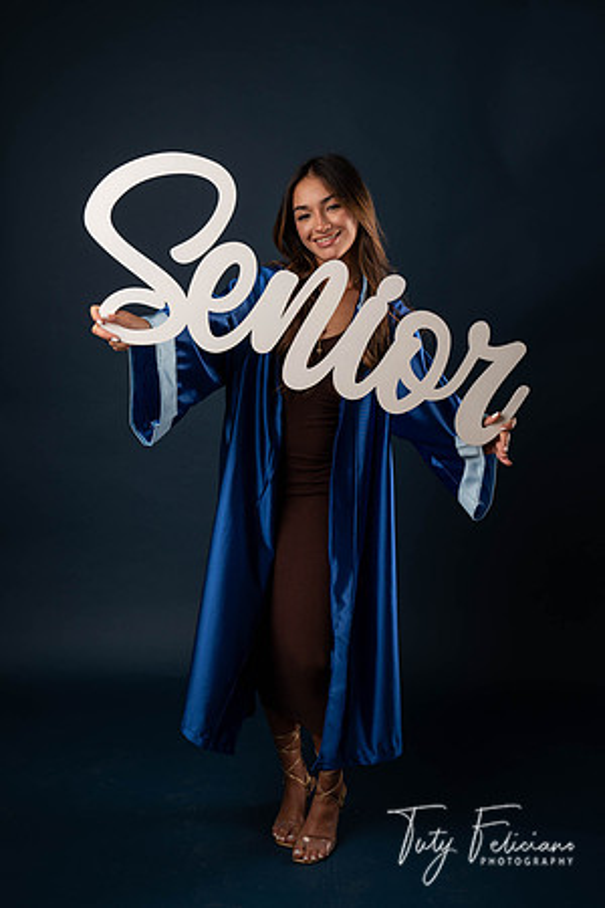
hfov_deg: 28.1
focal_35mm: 48
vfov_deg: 41.1
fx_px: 1210
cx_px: 302
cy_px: 454
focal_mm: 48
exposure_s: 1/100
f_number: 5.6
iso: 200
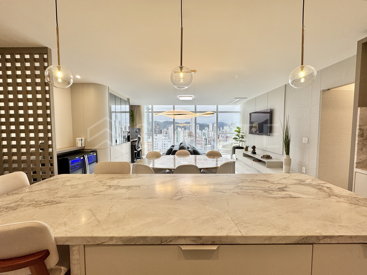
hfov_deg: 102.1
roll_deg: +1.8
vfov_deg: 85.7
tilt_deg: -2.8
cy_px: 138
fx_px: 148
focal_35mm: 14
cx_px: 184
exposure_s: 1/120
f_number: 2.2
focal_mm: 2.22
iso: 50
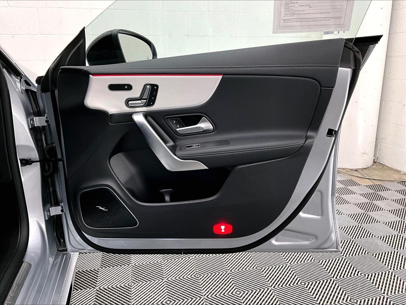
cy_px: 152
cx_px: 203
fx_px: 340
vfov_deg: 48.2
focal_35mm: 29
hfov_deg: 61.7
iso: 100
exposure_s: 1/60
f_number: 1.8
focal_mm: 3
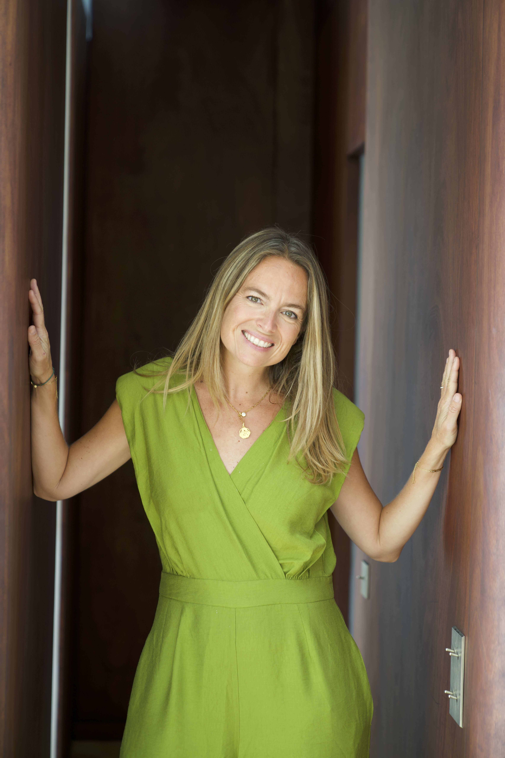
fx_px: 1473
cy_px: 379
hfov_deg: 19.5
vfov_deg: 28.8
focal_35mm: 70
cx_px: 252
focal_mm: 70
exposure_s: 1/80
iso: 400
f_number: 2.8
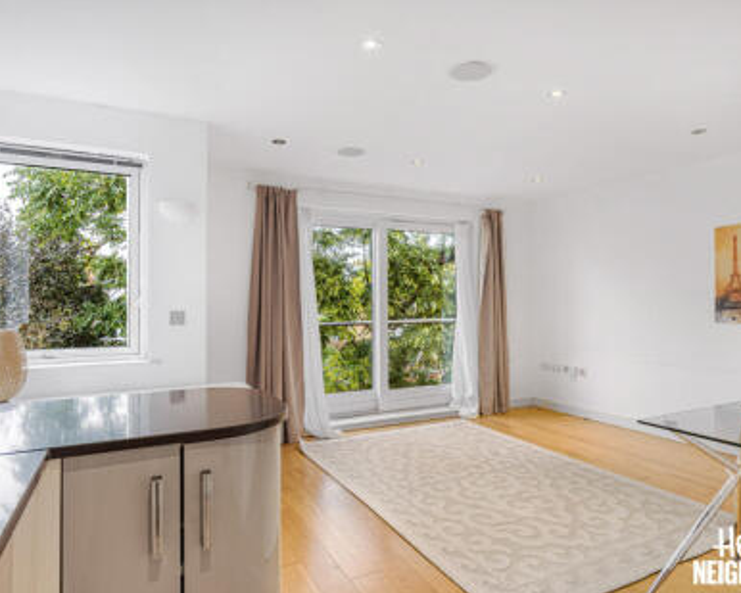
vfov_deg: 61.8
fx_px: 495
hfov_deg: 73.6
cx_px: 380
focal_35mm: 23
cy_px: 302
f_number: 8
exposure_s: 1/1.25
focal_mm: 19.5
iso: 200
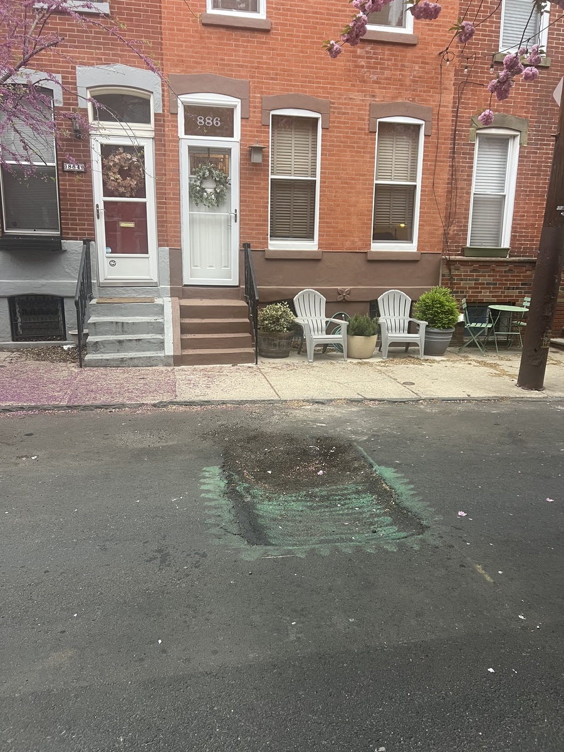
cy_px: 376
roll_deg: -1.1
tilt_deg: -11.4
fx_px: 565
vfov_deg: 67.3
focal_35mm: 26
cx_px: 282
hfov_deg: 53.1
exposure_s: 1/96
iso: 125
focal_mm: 5.7
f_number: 1.5
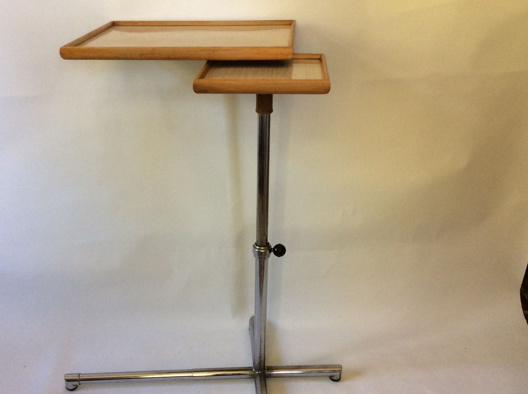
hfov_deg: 50.1
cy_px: 225
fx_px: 563
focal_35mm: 37
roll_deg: +3.1
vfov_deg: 38.5
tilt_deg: -30.4
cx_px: 227
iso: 50
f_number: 2.4
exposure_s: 1/25
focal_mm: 3.3
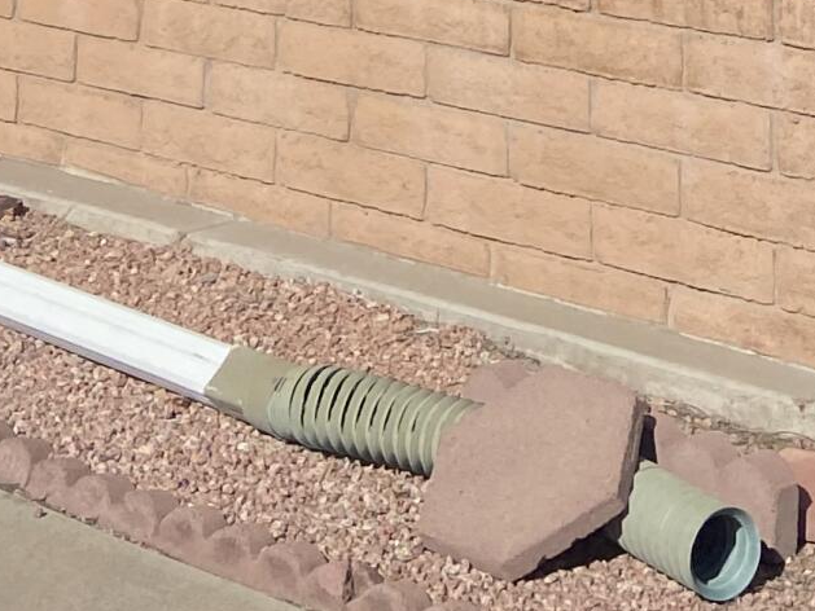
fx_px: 2920
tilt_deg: +4.4
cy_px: -818
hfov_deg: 15.7
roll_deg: -0.8
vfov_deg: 10.4
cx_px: 726
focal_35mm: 124
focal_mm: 4.25
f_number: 1.8
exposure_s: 1/5236
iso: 32
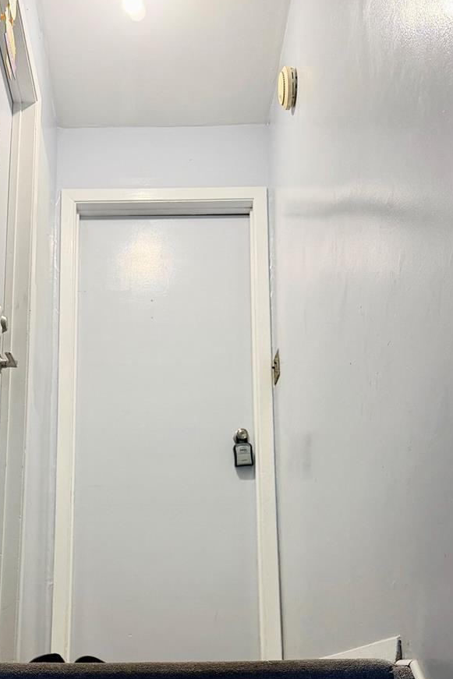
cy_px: 503
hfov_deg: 30.4
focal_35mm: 44
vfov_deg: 43.2
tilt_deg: +13.0
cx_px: 163
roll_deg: +0.0
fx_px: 830
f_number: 1.78
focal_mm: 6.76
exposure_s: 1/60
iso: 250
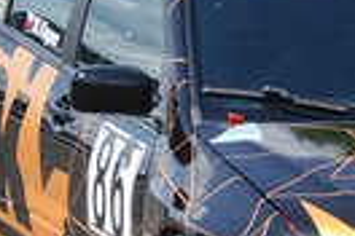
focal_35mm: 1093
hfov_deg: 1.9
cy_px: 190
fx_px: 10777
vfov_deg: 1.3
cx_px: 465
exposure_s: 1/800
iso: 160
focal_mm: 117.29
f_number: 4
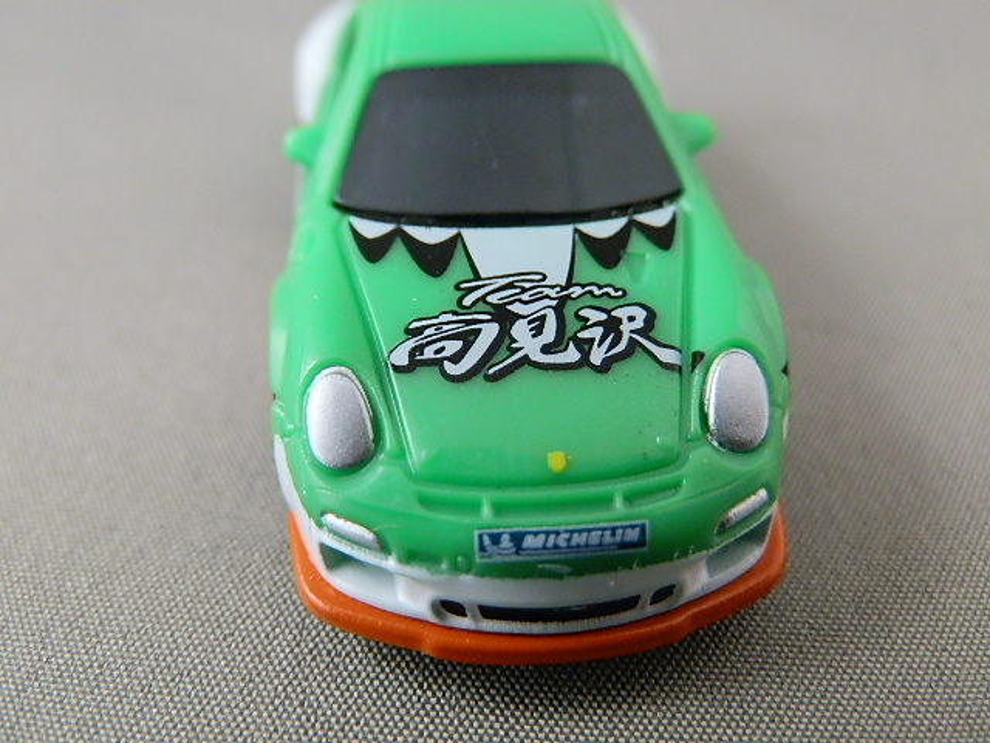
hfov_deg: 54.0
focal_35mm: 34
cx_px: 495
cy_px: 372
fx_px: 972
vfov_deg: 41.8
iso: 320
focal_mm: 6.17
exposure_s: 1/8
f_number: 3.5
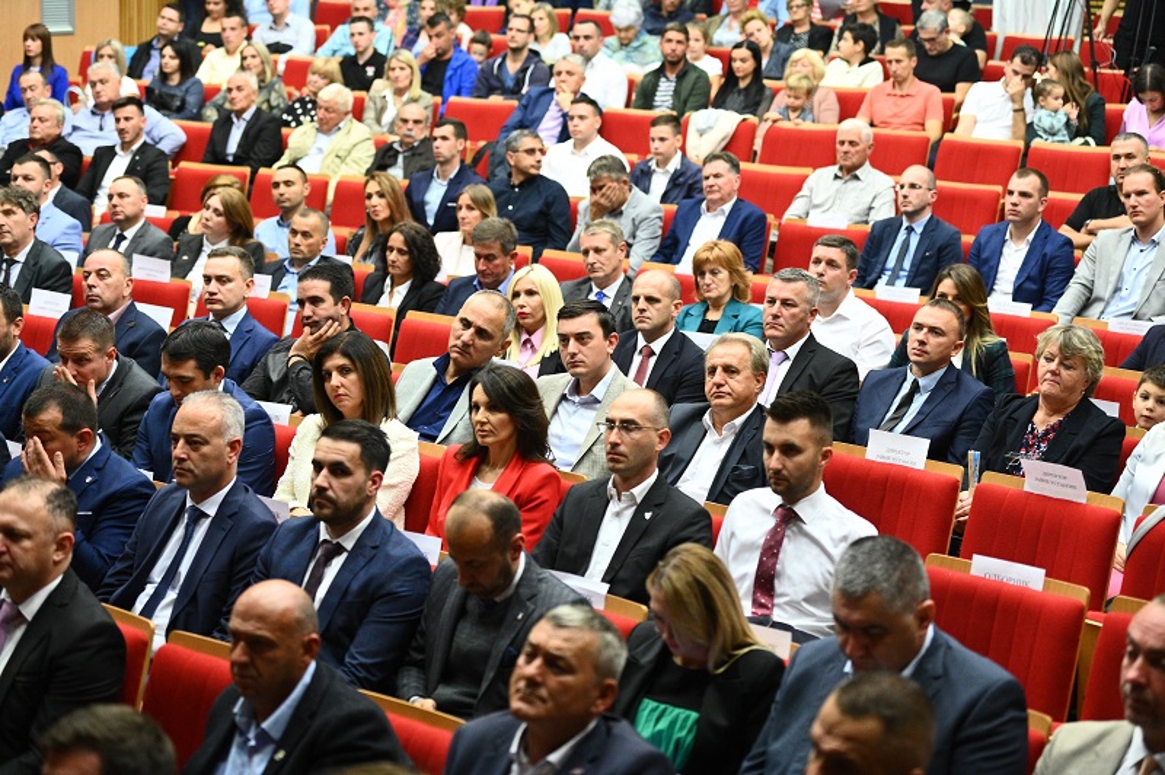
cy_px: 388
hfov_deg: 28.9
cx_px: 582
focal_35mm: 70
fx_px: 2263
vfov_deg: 19.4
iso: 4000
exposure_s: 1/200
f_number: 2.8
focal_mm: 70
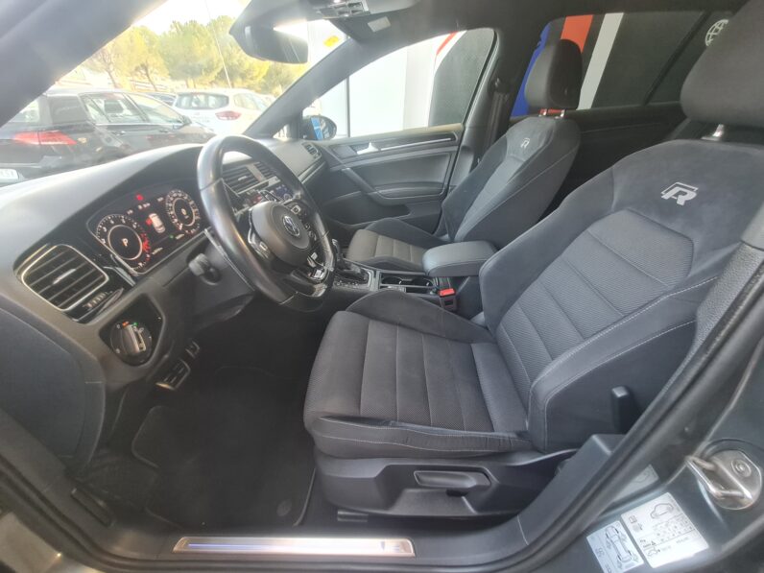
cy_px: 286
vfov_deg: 89.9
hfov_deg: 106.2
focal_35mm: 13
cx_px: 382
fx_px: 287
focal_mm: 2.2
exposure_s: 1/50
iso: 250
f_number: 2.2
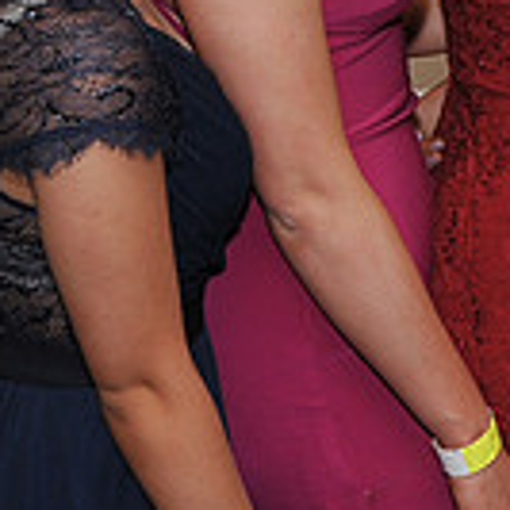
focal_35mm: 156
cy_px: -142
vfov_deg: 11.0
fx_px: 2600
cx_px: 886
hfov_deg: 10.6
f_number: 6.3
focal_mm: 42
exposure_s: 1/60
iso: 800
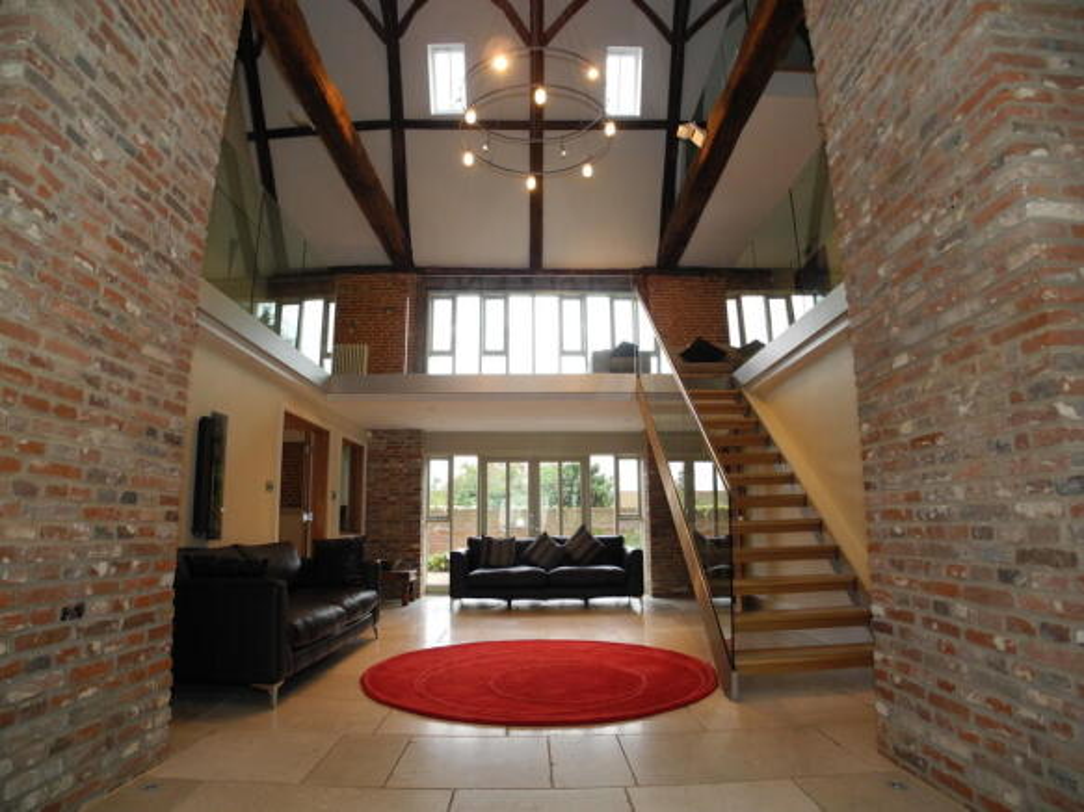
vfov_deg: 49.7
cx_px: 542
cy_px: 406
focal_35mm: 28
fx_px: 877
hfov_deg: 63.5
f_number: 2.8
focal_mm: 6
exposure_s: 1/30
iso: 200
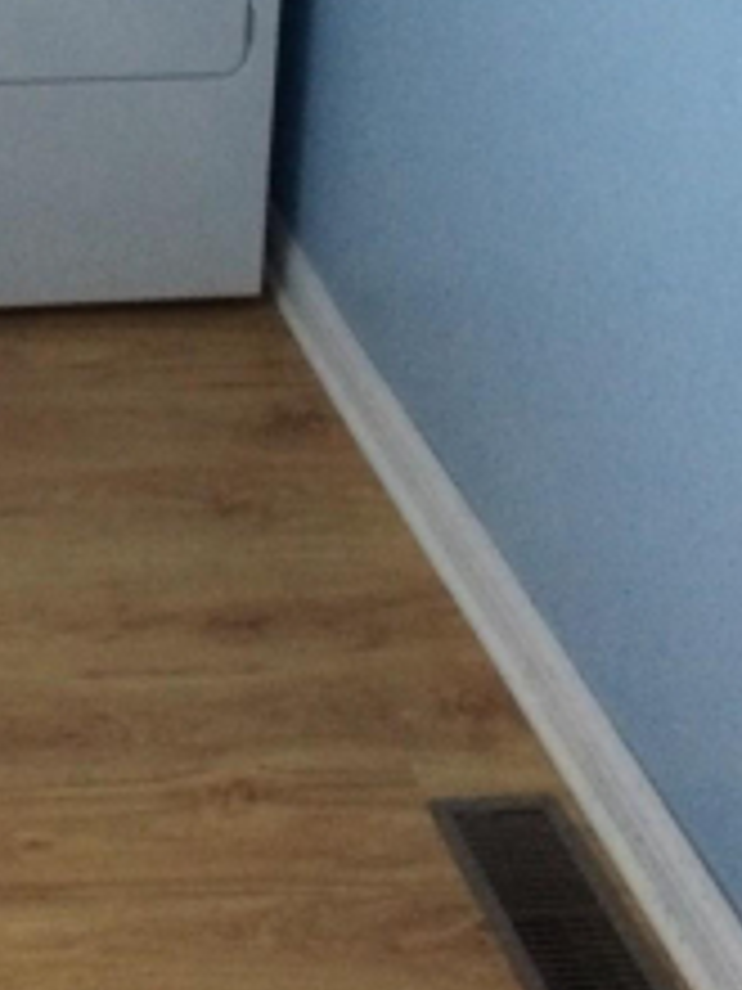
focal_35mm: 88
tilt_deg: -19.8
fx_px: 2515
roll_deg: +0.3
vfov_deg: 21.2
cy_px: -79
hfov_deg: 16.3
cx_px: -90
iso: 320
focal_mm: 4.15
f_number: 2.2
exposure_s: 1/20
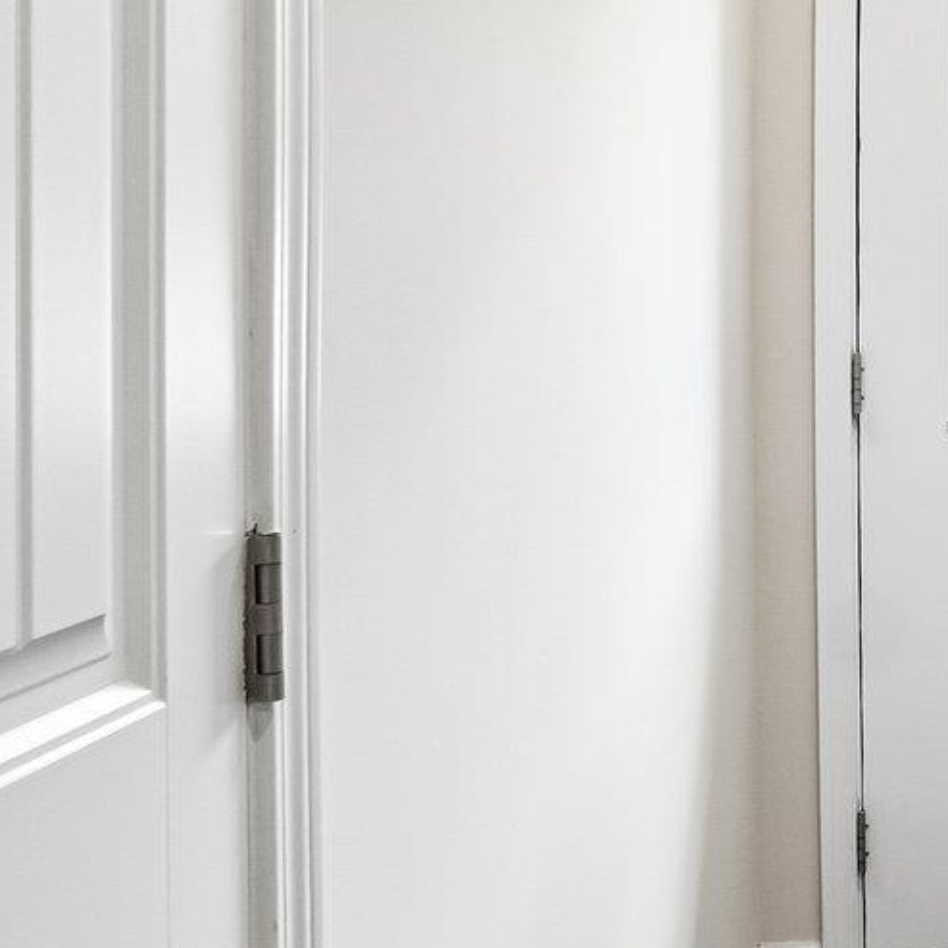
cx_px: 1675
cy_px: 284
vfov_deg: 31.8
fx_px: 1642
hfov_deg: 21.7
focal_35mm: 53
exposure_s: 1/30
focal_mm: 10
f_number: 8
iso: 250
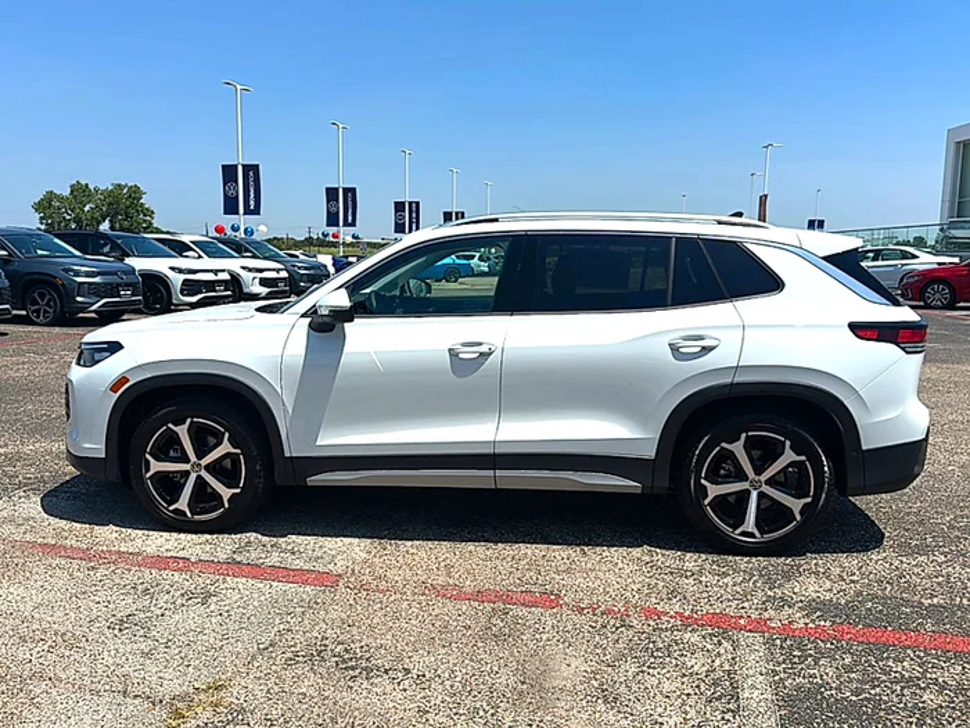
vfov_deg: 54.9
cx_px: 485
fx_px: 701
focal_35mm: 25
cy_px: 364
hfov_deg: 69.4
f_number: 1.78
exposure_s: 1/7692
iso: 80
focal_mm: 6.86
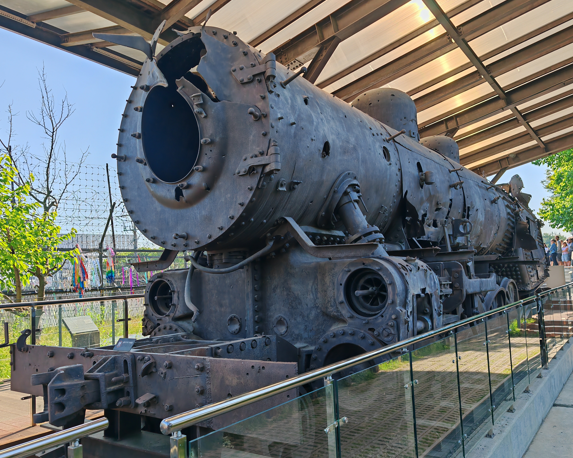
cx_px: 300
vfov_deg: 50.0
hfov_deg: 60.4
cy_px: 233
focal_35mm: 29
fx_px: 492
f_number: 1.6
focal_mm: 7.62
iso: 50
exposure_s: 1/980
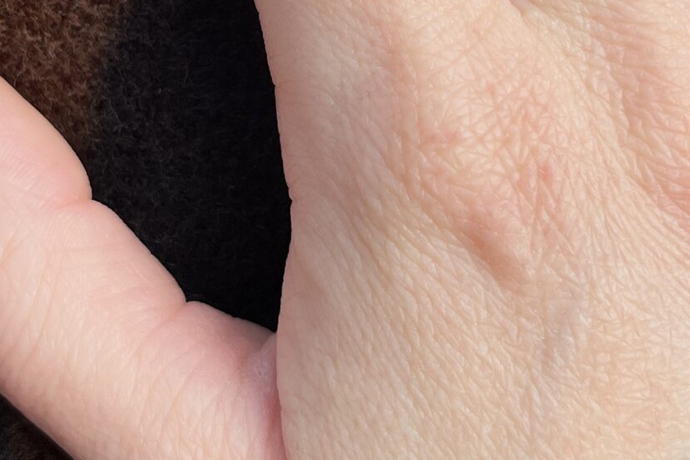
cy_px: 17
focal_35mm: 83
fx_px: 1591
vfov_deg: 16.2
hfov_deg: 24.5
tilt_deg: -34.1
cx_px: 386
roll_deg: -1.9
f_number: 1.6
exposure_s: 1/1117
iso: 50
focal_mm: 5.1
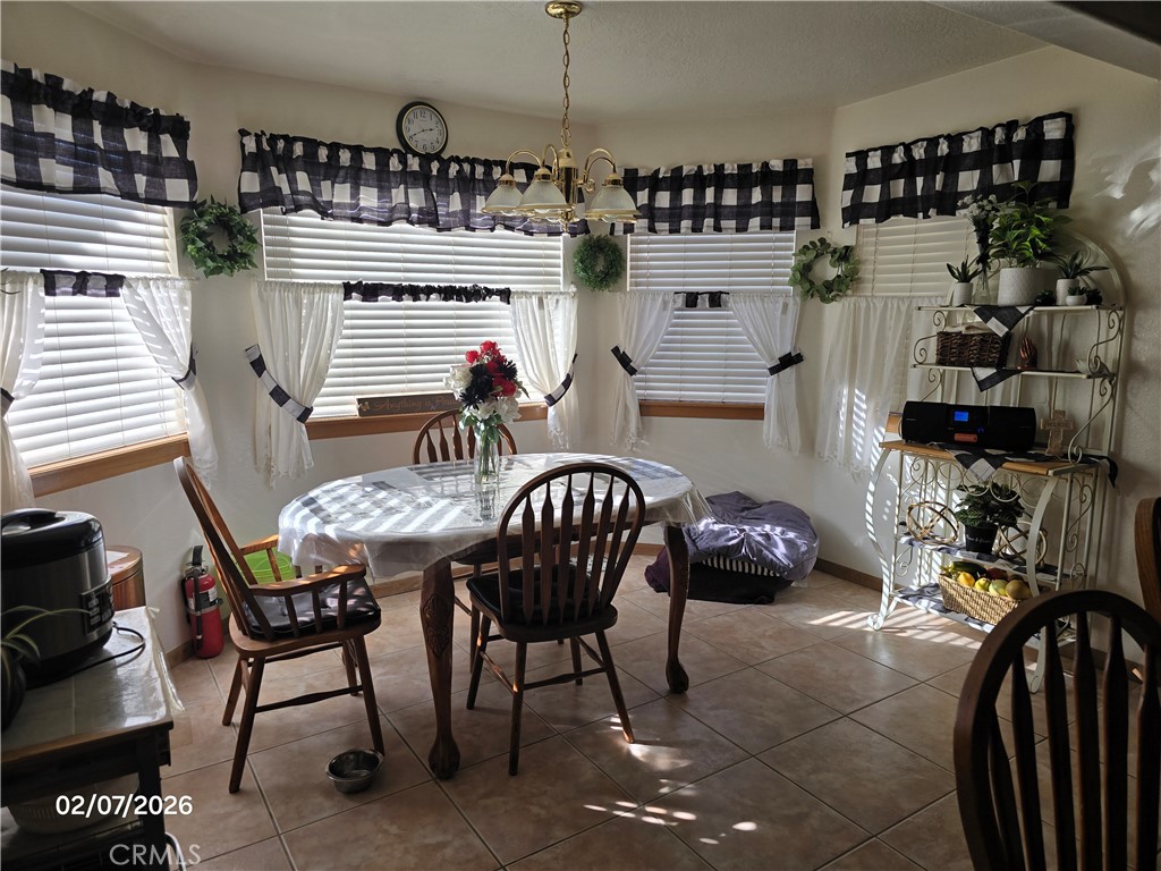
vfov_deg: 58.9
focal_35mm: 23
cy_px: 436
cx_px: 580
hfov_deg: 73.9
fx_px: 771
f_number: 1.7
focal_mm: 6.3
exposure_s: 1/180
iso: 20
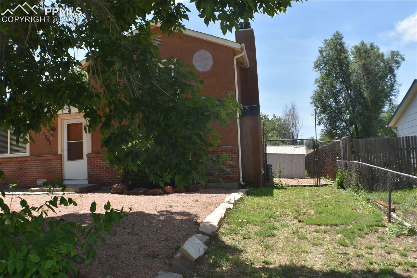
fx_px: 469
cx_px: 208
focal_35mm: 40
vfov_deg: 33.0
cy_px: 139
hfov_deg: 47.9
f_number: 8
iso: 100
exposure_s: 1/200
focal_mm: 27
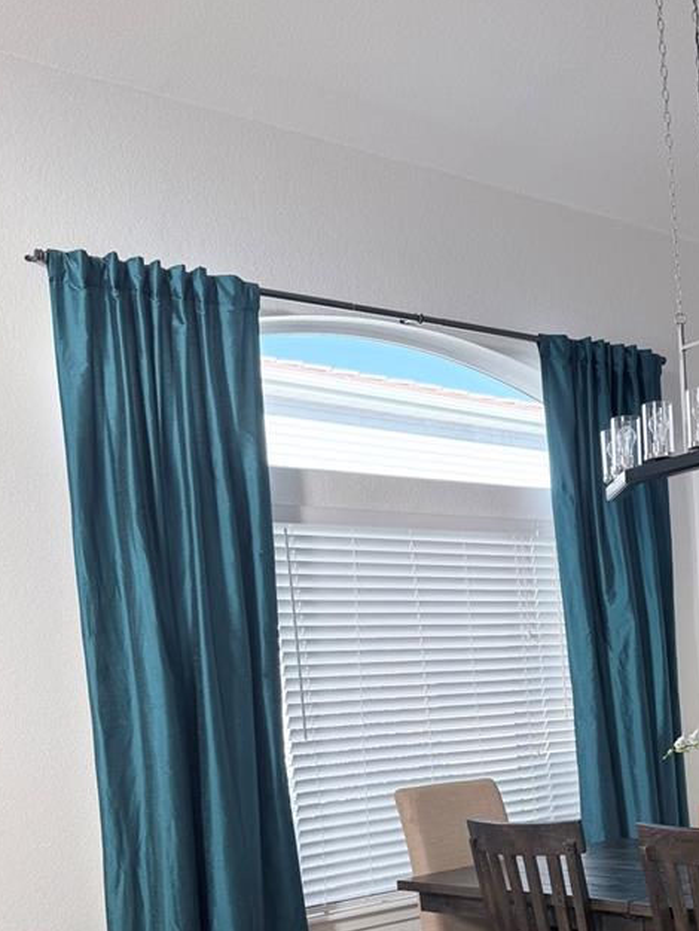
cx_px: 577
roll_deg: +4.4
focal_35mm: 46
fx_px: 1238
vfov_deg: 39.1
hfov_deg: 30.6
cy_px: 788
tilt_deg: -4.4
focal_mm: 6.76
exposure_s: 1/176
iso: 64
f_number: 1.78
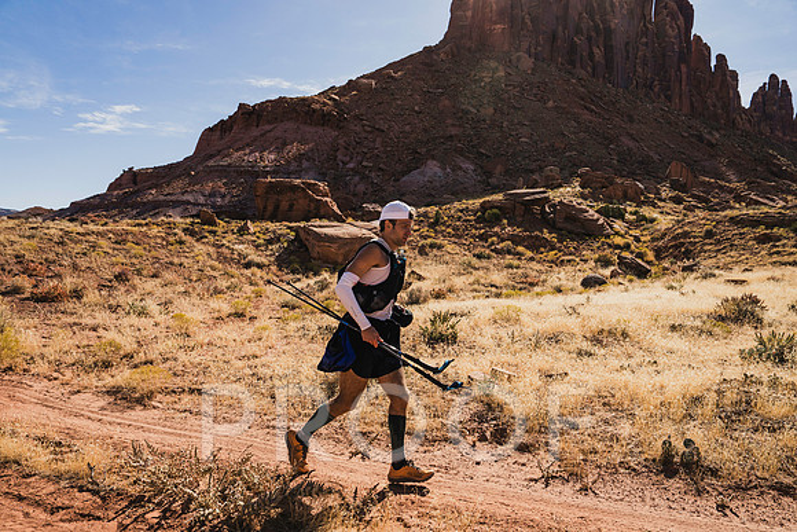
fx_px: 531
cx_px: 398
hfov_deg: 73.7
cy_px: 266
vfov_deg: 53.2
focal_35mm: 24
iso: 160
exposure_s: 1/1600
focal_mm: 24
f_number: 4.5
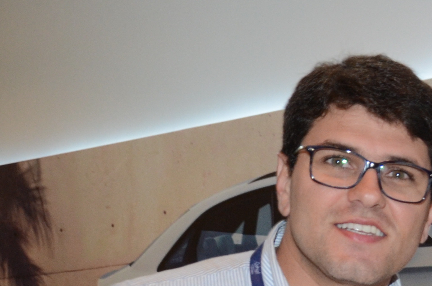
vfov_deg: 9.9
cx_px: 717
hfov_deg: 14.2
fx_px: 1581
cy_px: 459
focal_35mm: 132
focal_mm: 24
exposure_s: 1/100
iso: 800
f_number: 5.6
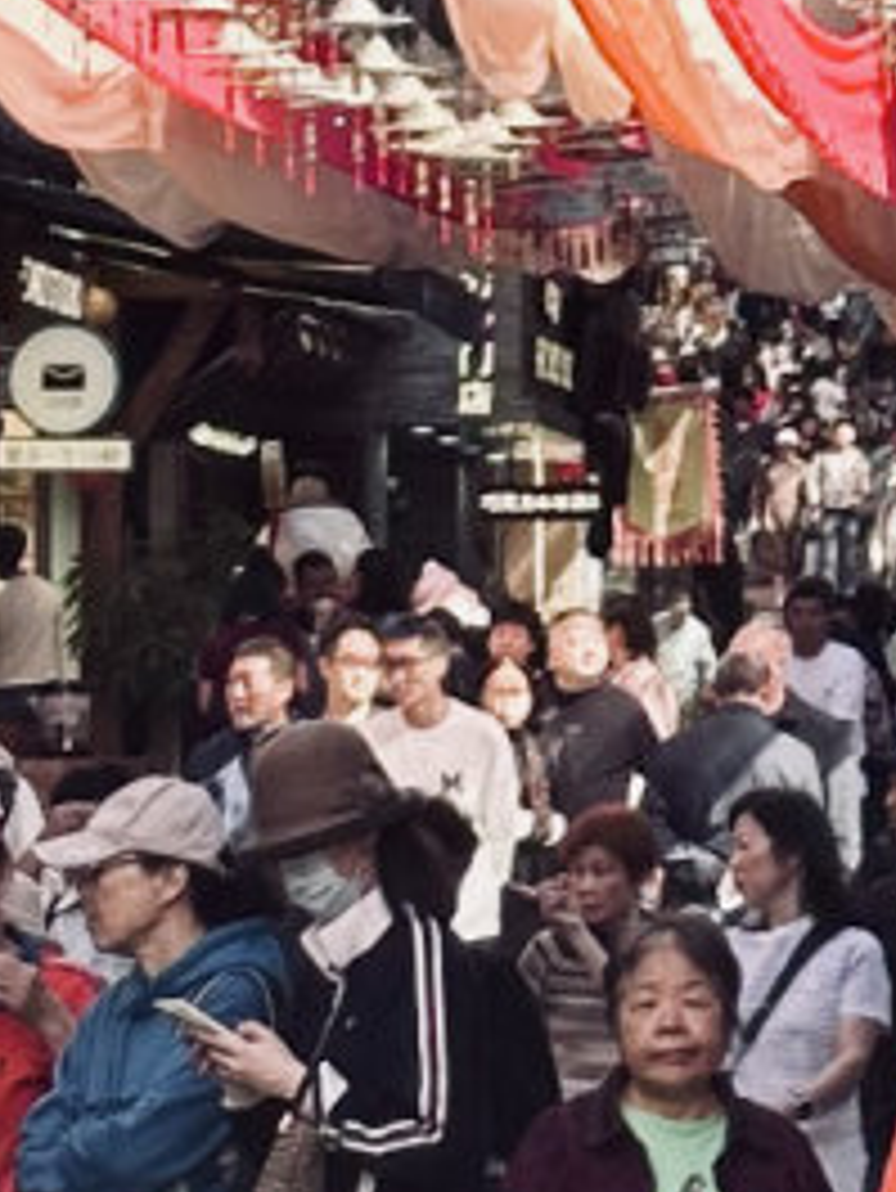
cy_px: -216
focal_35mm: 290
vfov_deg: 6.8
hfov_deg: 5.1
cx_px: 1252
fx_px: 10000
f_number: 1.8
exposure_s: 1/709
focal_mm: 6.9
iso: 64
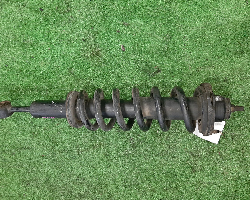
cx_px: 117
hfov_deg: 62.2
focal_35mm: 28
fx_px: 207
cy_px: 101
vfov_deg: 51.5
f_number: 1.7
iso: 168
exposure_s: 1/33
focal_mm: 3.93
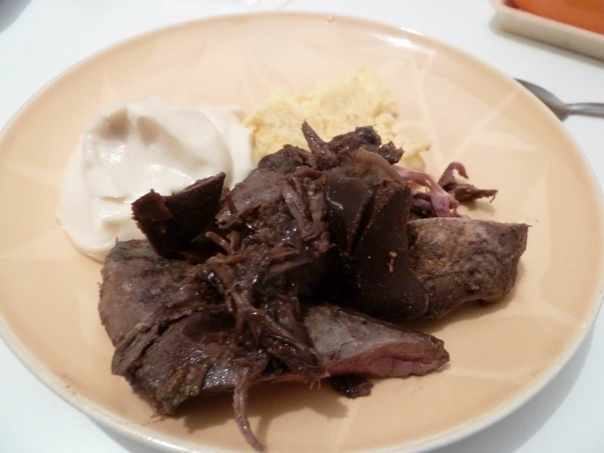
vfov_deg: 54.9
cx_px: 302
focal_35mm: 25
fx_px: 436
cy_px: 226
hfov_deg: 69.4
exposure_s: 1/6
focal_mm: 4.1
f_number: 3.3
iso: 400
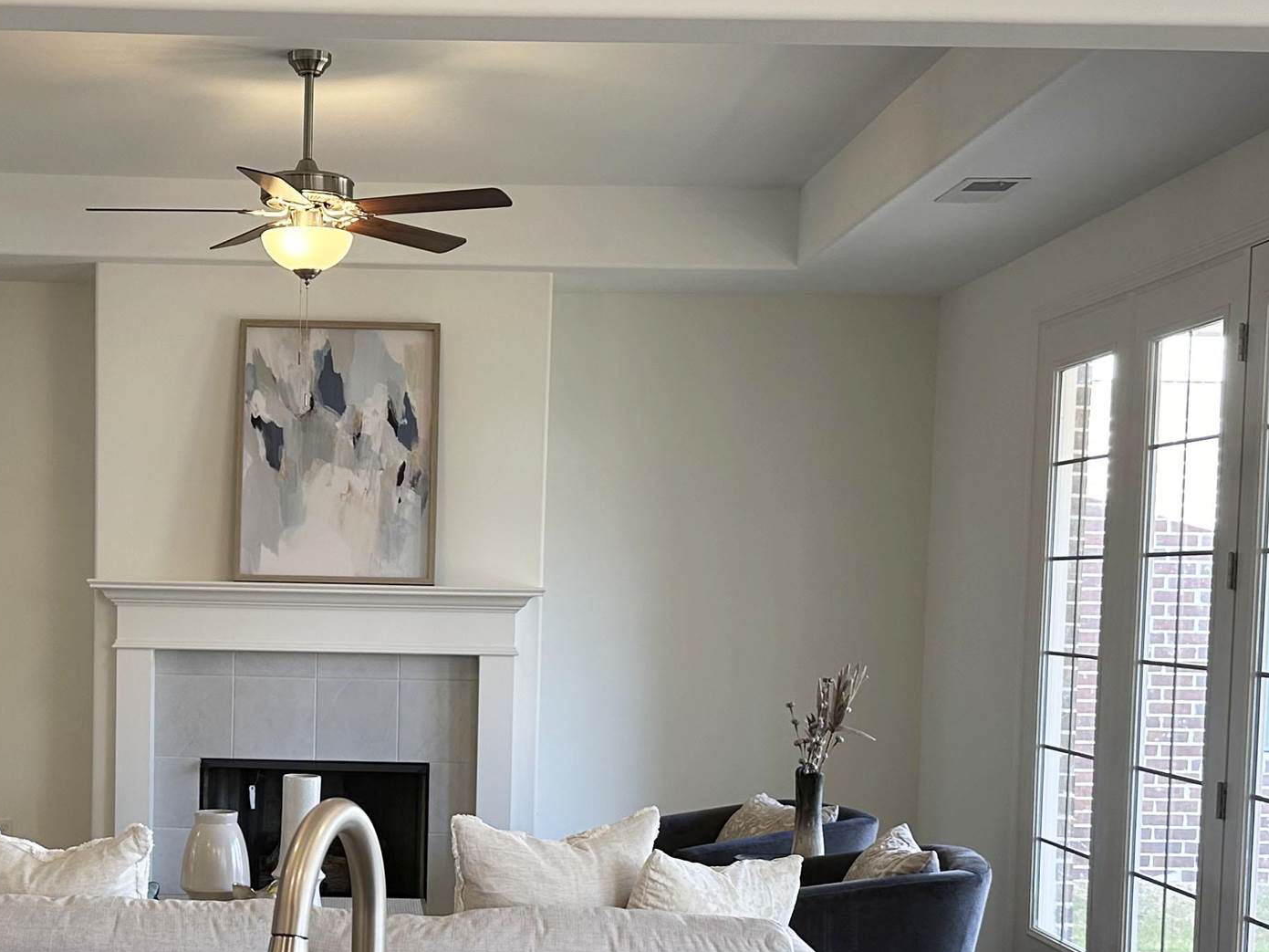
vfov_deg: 27.2
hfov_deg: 35.6
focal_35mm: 53
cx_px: 367
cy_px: 714
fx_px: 1943
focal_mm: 6.86
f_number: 1.78
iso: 125
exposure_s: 1/120
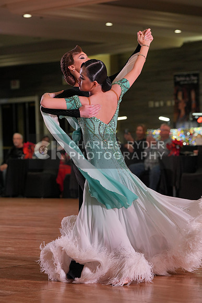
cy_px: 152
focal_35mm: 112
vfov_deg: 18.3
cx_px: 101
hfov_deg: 12.2
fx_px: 942
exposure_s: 1/400
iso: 1250
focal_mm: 112
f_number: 4
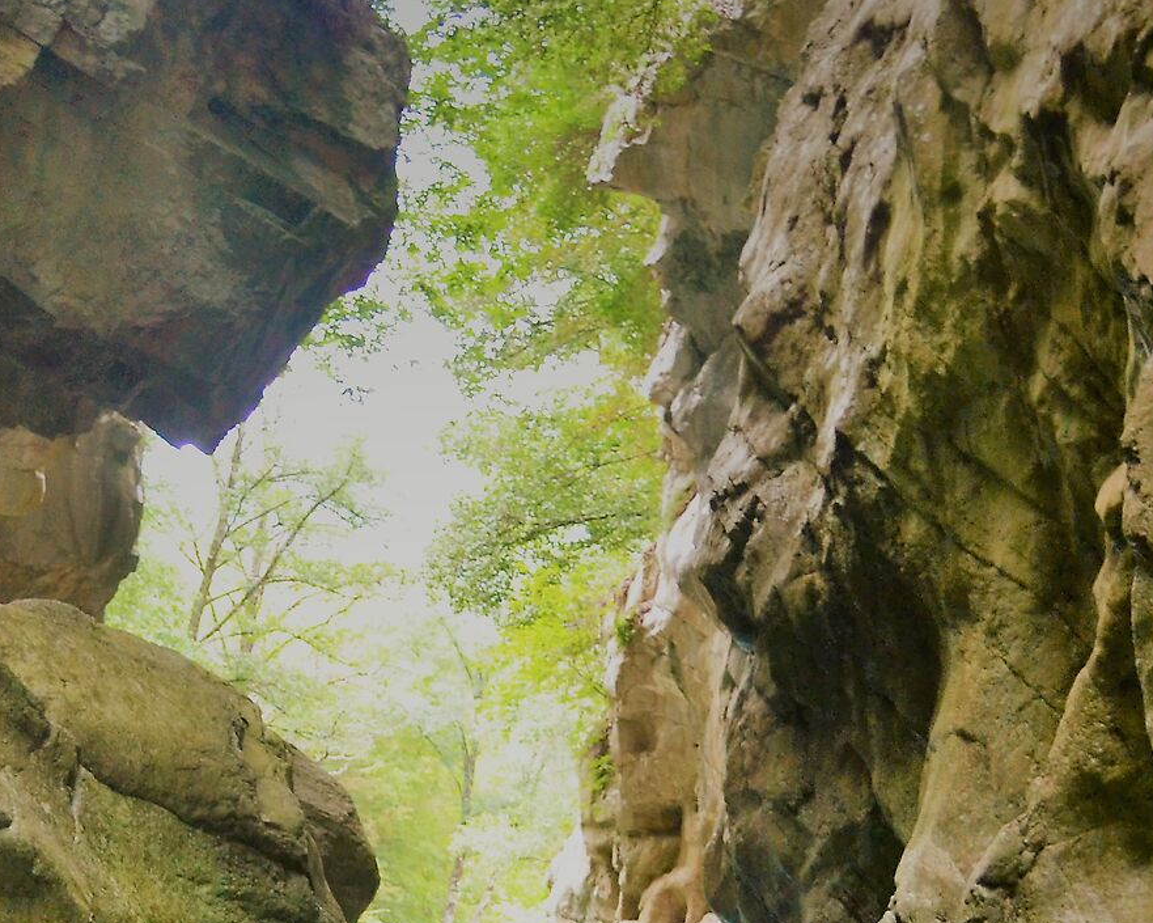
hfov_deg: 20.8
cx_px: 516
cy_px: 940
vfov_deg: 16.4
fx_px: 3140
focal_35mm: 92
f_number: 4
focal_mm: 24
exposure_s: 1/200
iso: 800
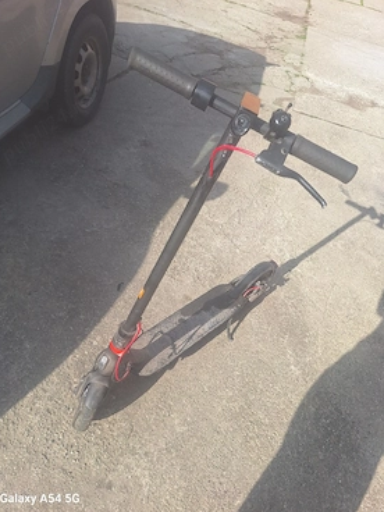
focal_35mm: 25
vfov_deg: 69.4
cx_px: 182
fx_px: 370
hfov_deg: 54.9
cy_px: 253
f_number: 1.8
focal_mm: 5.54
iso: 40
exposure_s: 1/1667
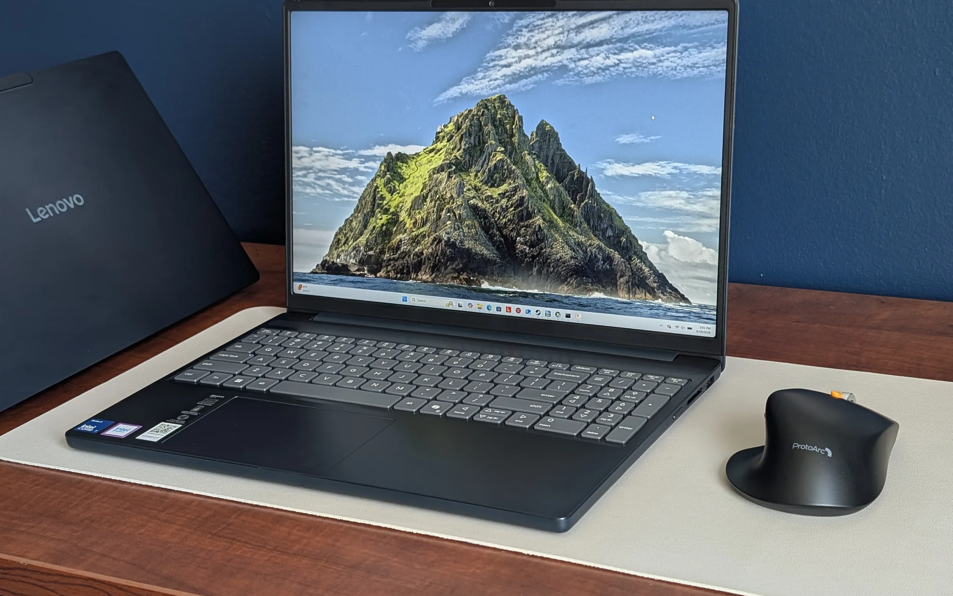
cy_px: 286
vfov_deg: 24.0
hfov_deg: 37.5
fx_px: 1402
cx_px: 459
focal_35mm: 54
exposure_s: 1/26.1
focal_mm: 6.9
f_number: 1.68
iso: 19
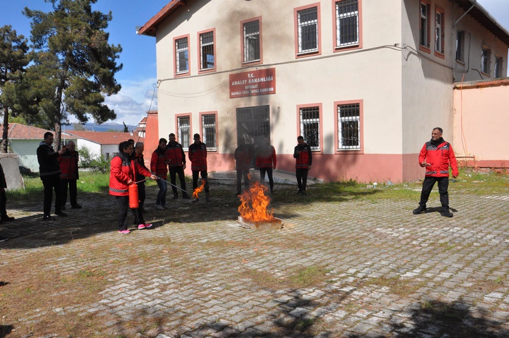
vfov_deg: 39.9
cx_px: 254
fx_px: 466
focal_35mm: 33
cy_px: 169
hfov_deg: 57.3
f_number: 18
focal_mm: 22
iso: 2000
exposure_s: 1/1250
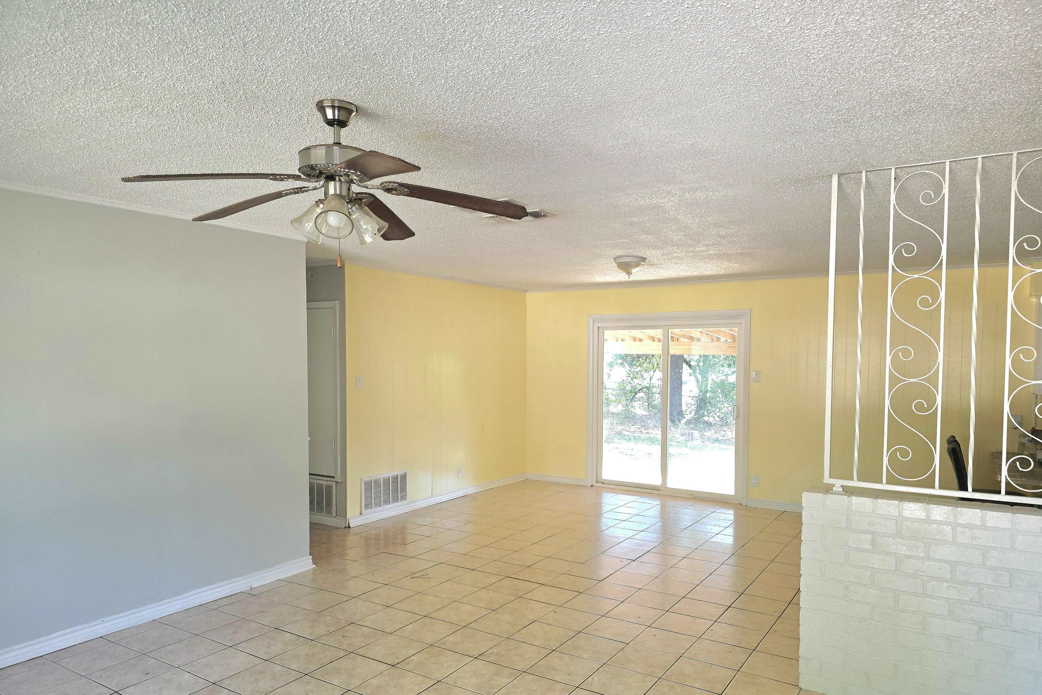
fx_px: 695
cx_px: 520
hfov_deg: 73.7
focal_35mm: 24
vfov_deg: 53.0
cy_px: 384
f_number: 1.7
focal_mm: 6.3
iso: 125
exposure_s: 1/60.2
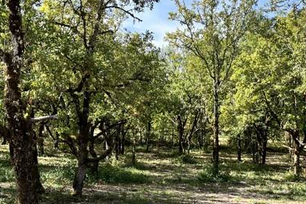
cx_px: 219
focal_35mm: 55
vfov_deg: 24.6
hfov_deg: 35.6
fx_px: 467
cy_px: 126
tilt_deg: +0.8
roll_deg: -0.4
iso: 50
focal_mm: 5.1
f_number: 1.6
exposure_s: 1/1238
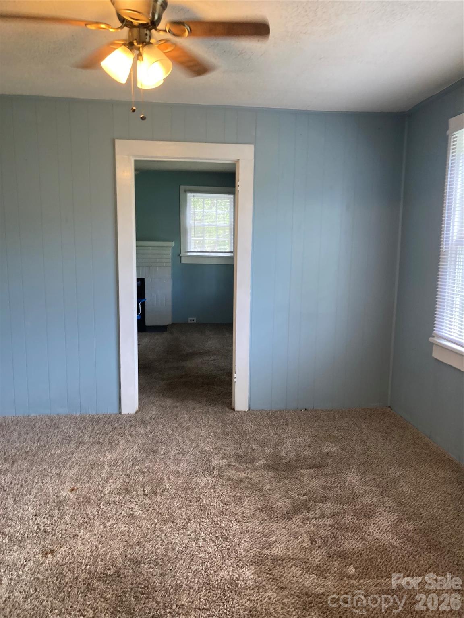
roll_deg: +0.2
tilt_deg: -5.6
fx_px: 500
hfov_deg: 49.7
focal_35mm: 28
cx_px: 232
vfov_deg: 63.4
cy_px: 309
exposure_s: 1/60
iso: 80
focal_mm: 3.99
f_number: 1.8
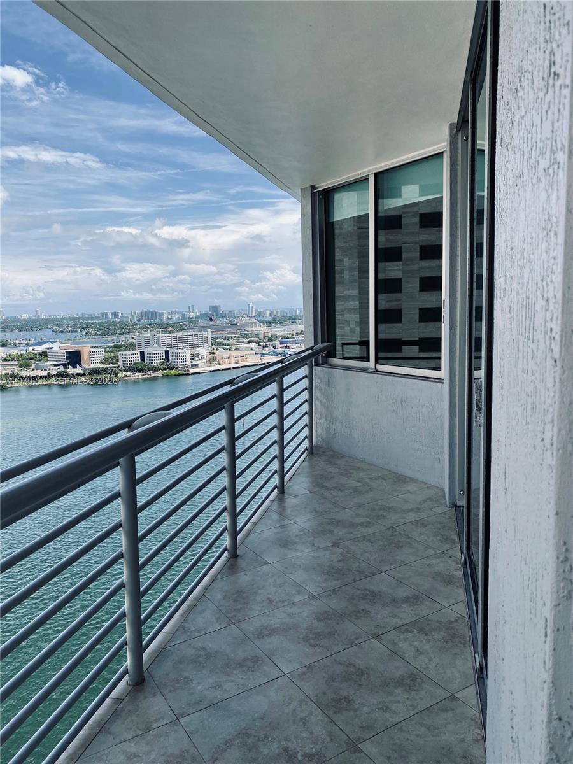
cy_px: 382
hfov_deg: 53.1
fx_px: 574
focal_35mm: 26
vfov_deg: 67.3
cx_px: 286
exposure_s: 1/1996
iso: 32
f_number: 1.8
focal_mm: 4.25
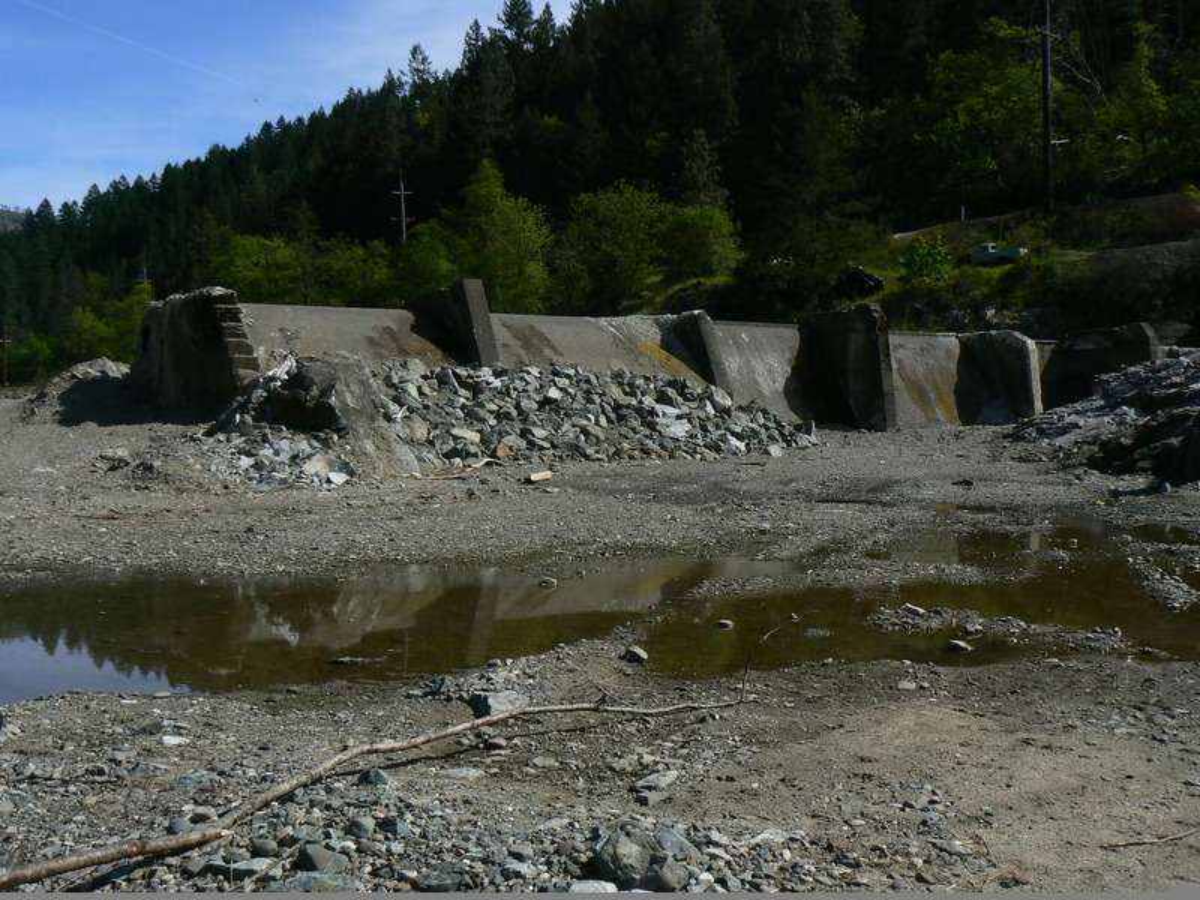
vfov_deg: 39.7
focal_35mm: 36
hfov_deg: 51.4
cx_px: 600
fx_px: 1248
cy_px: 450
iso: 80
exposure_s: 1/400
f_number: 7.1
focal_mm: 6
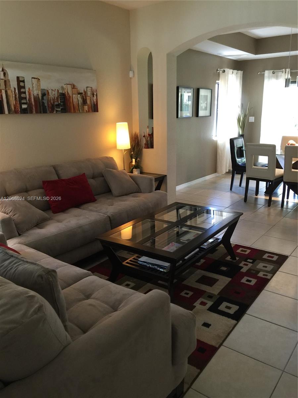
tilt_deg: -15.3
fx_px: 333
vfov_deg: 61.7
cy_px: 199
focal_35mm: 29
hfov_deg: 48.2
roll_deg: +1.3
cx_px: 149
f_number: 2.2
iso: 64
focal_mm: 4.15
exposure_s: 1/15
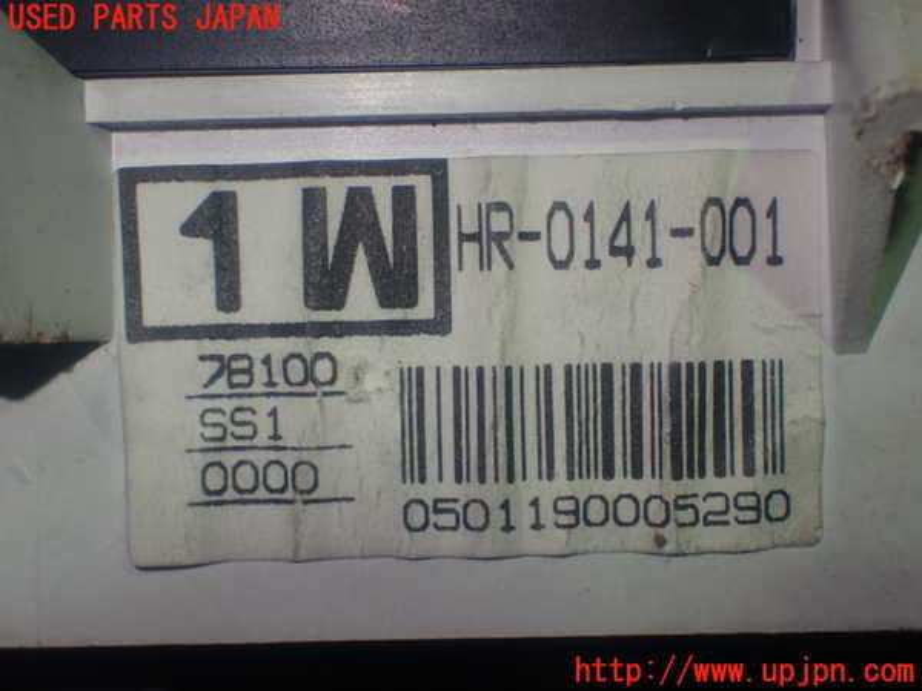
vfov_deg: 21.9
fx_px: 1785
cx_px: 461
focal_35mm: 67
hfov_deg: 29.0
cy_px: 346
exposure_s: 1/80
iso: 200
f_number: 3.8
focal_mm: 11.88
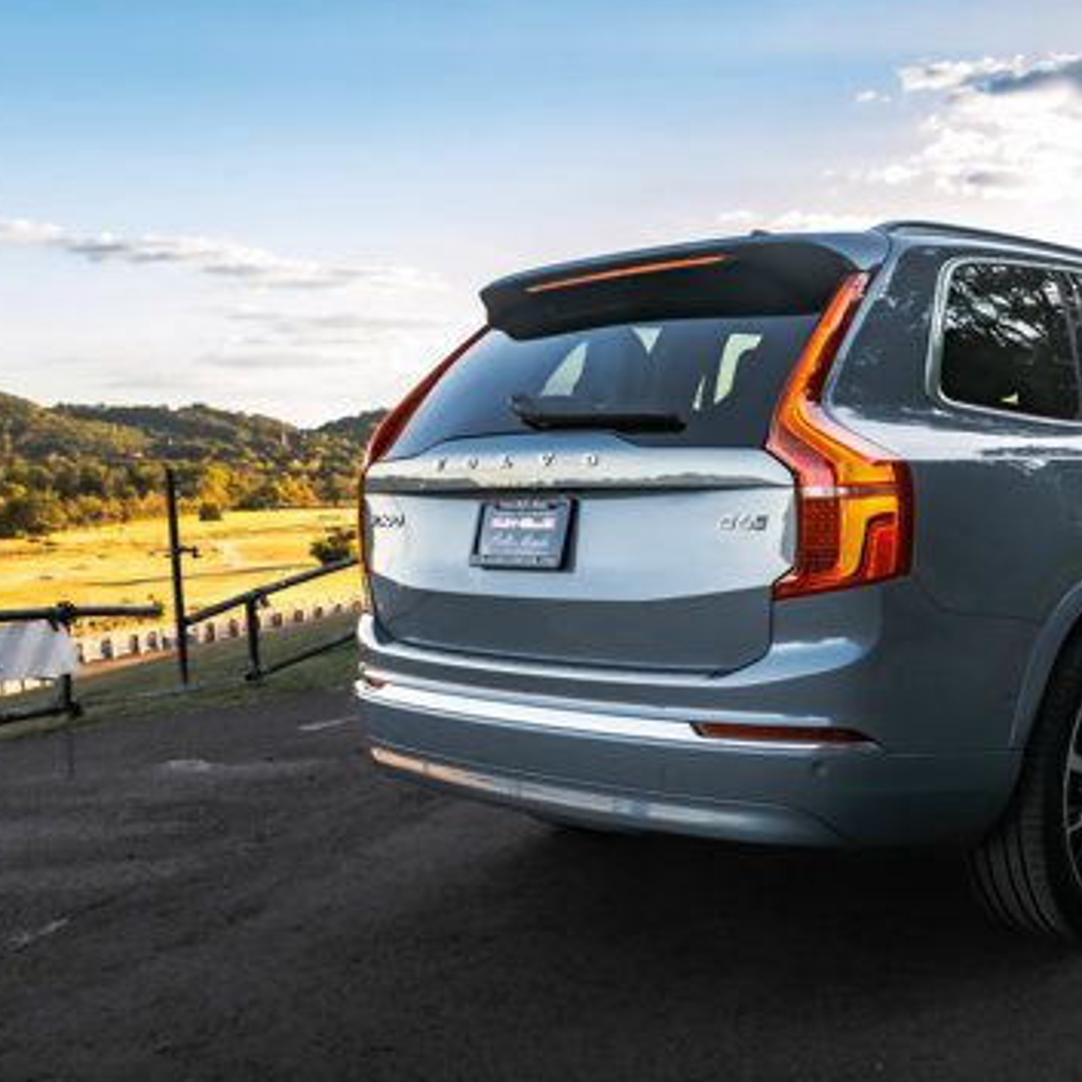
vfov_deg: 44.9
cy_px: 559
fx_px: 1308
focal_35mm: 37
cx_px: 788
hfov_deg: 43.7
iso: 800
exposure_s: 1/400
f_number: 7.1
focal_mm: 24
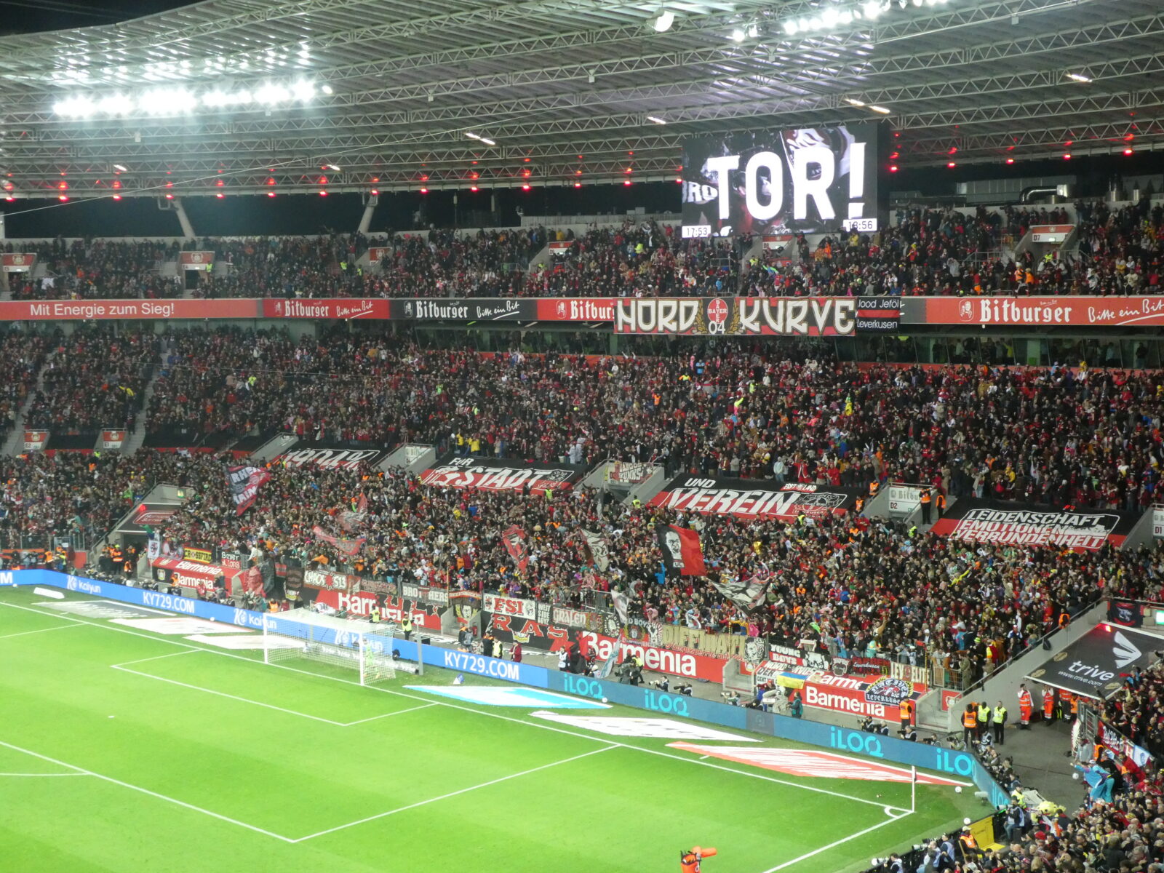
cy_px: 436
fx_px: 1681
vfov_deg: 29.1
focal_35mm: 50
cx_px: 582
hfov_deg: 38.2
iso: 800
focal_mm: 9
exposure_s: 1/80
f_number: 4.1
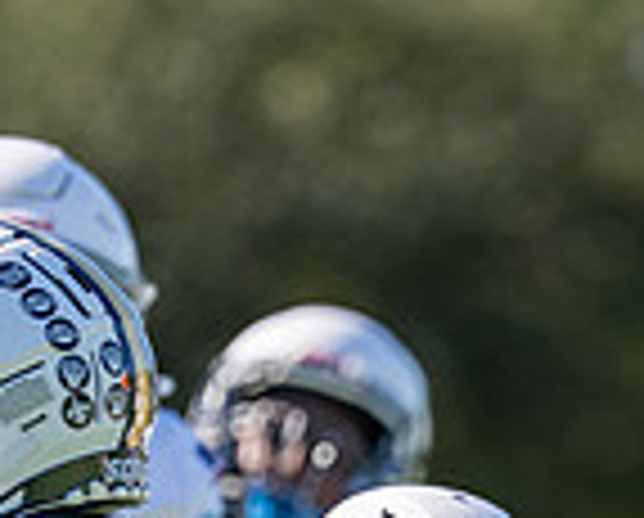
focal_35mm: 812
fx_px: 15508
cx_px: 491
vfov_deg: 1.9
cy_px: 733
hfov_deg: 2.4
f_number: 2.8
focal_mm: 180
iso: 100
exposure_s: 1/2000
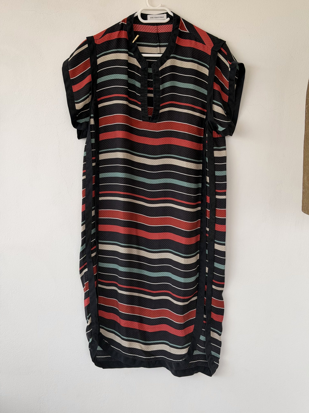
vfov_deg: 39.7
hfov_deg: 30.3
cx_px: 154
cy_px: 206
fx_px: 571
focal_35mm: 48
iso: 64
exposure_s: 1/339
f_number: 1.78
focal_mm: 6.76
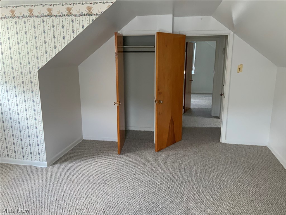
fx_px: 240
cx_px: 143
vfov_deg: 48.2
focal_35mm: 29
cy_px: 108
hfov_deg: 61.7
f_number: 1.8
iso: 160
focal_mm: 3
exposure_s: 1/60
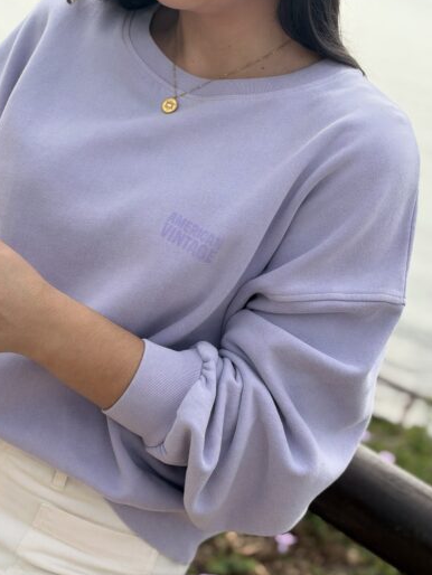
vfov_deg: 34.3
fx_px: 931
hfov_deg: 26.1
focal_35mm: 56
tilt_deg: -17.6
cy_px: 248
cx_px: 238
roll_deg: -19.5
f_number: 1.8
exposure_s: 1/2370
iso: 80
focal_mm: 6.93
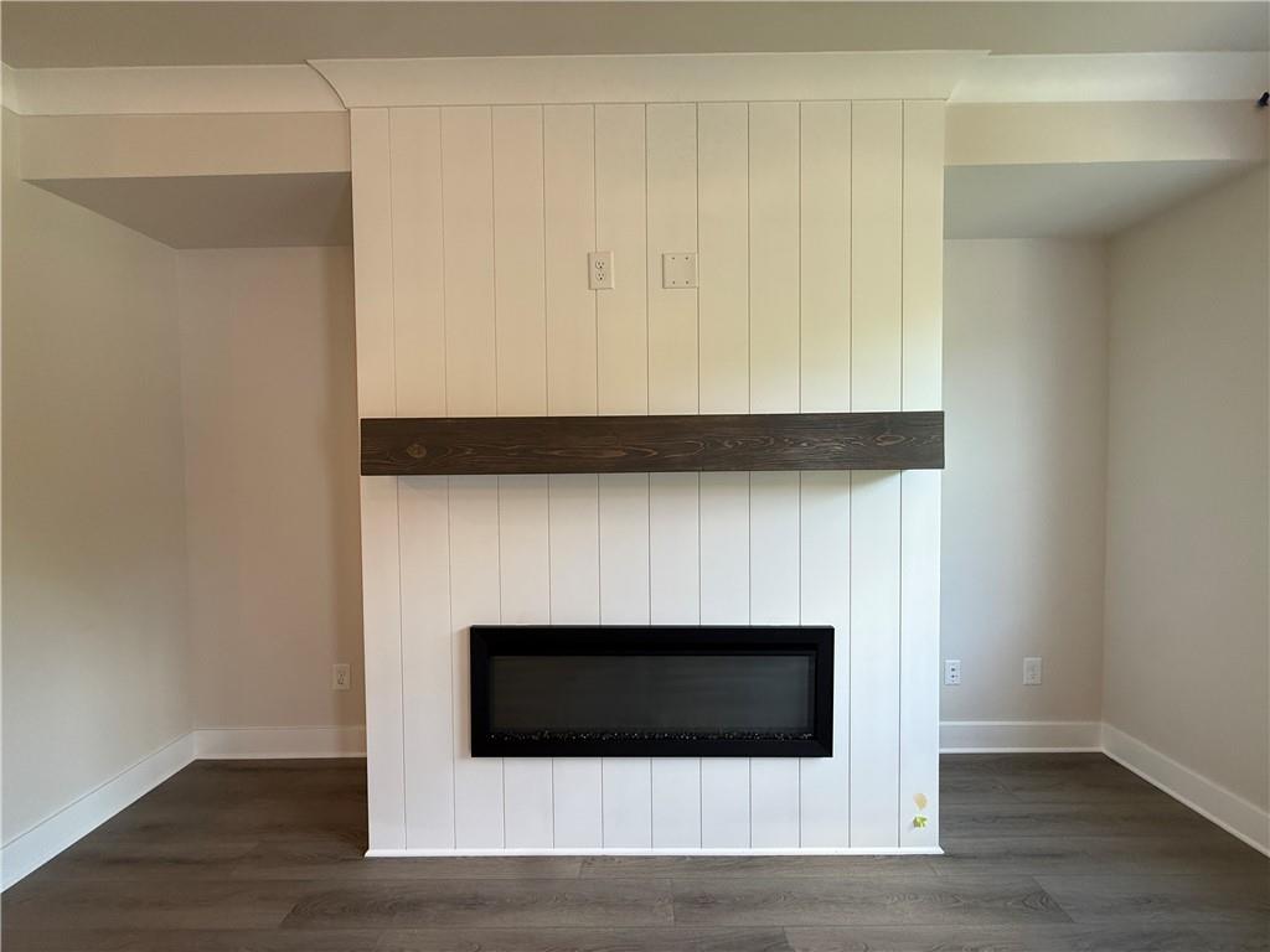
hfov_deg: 102.1
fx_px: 514
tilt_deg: -1.4
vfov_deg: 85.7
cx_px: 635
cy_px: 476
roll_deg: +0.8
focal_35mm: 14
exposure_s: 1/120
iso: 200
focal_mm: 2.22
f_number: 2.2
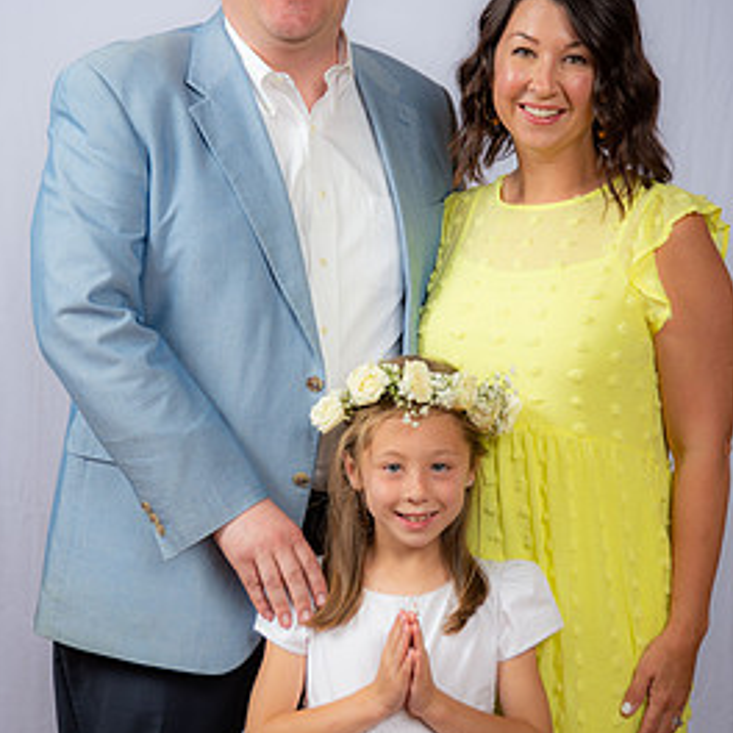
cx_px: 393
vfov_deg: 20.6
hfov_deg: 20.6
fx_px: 2012
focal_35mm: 84
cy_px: 350
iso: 250
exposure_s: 1/160
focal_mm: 58
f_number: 6.3
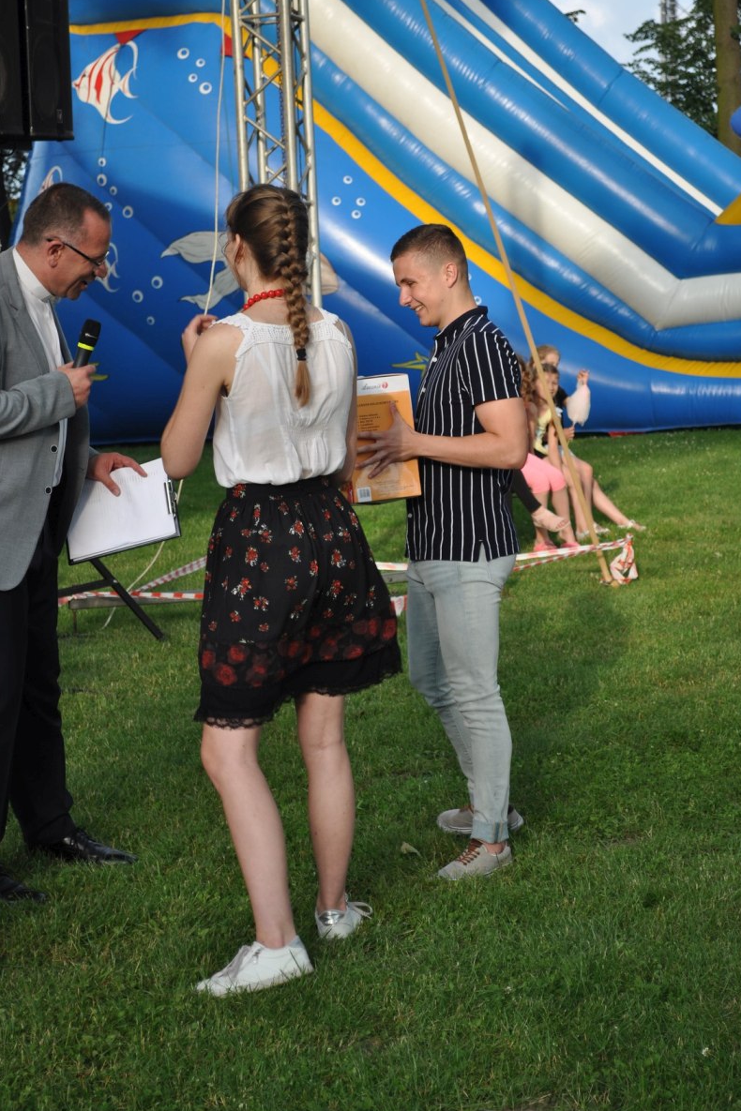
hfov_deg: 16.4
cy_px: 558
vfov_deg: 24.3
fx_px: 2578
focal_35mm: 84
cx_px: 372
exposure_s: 1/125
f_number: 5.6
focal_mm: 55
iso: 200
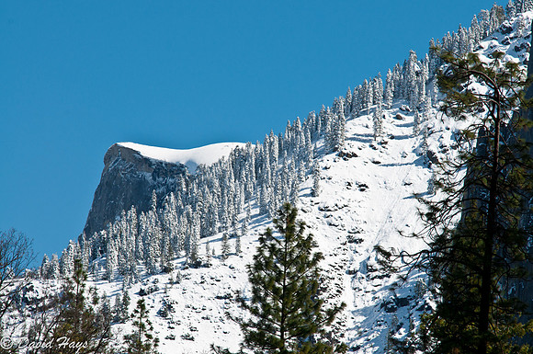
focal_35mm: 495
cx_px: 266
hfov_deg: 4.2
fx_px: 7318
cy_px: 177
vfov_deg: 2.8
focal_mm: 330
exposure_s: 1/125
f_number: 10
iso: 200
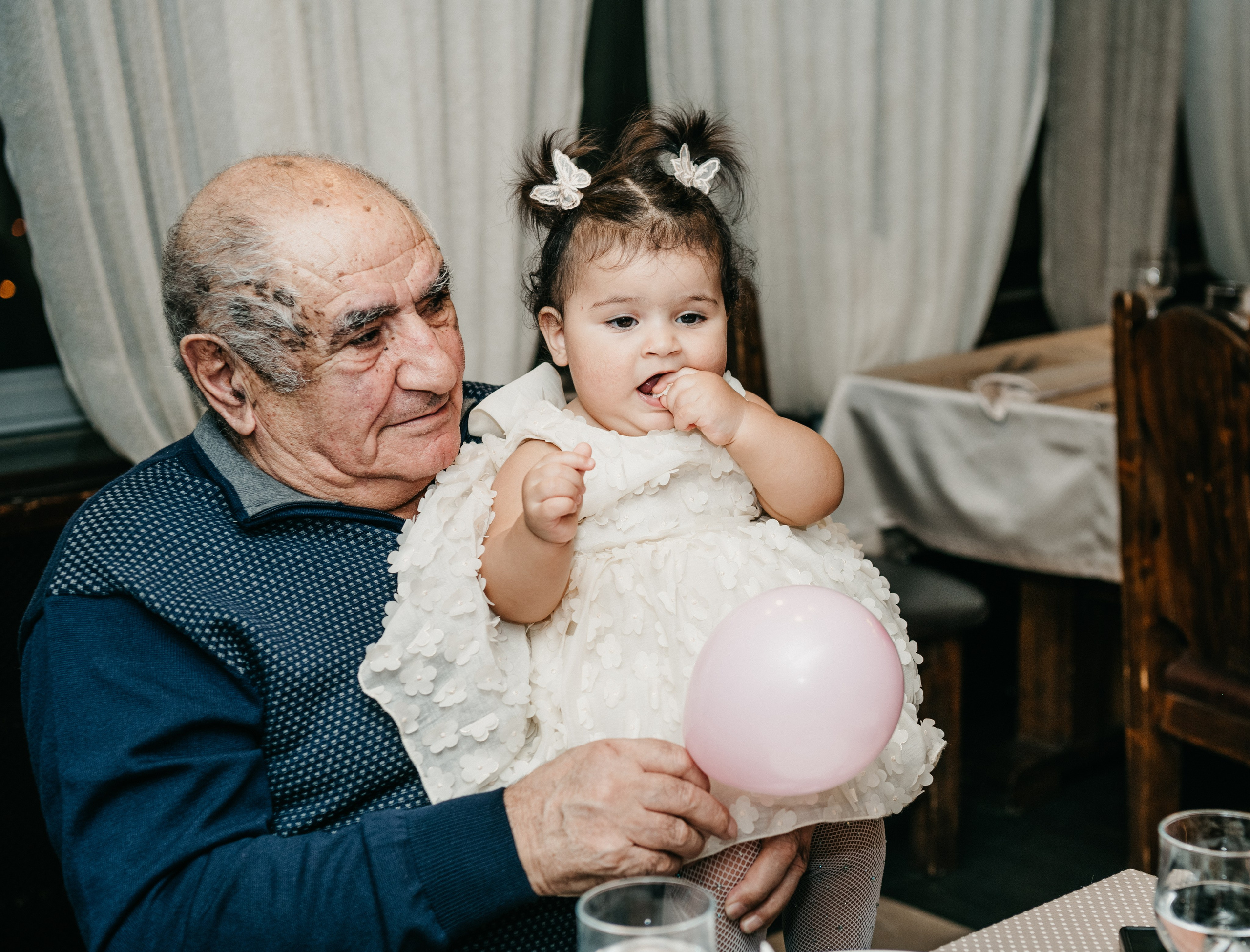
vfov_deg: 22.7
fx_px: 2371
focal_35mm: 65
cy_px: 517
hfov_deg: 29.4
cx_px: 776
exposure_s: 1/160
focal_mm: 55
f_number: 4
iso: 160
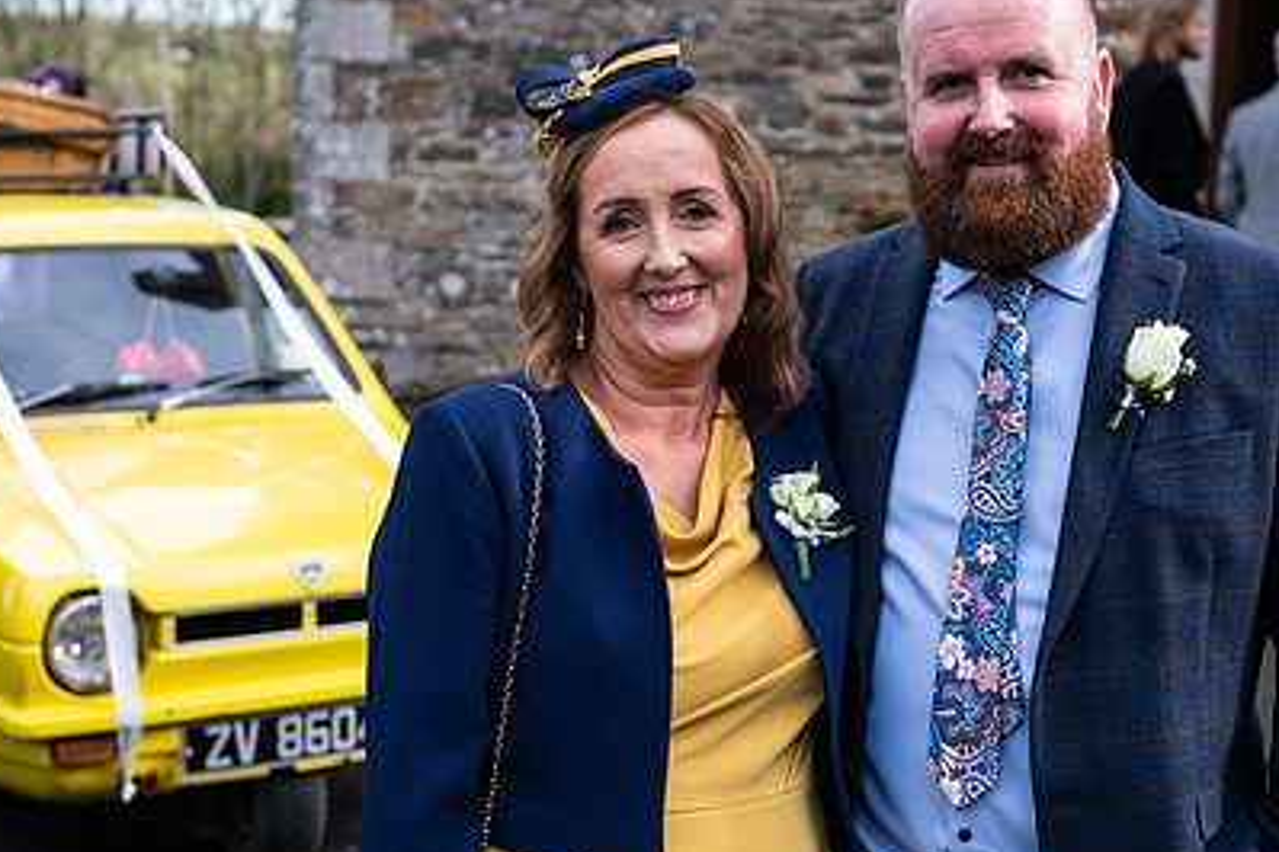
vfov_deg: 21.2
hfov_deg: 31.4
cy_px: 440
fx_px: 2274
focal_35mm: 64
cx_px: 676
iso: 200
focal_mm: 44
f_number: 3.5
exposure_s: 1/640
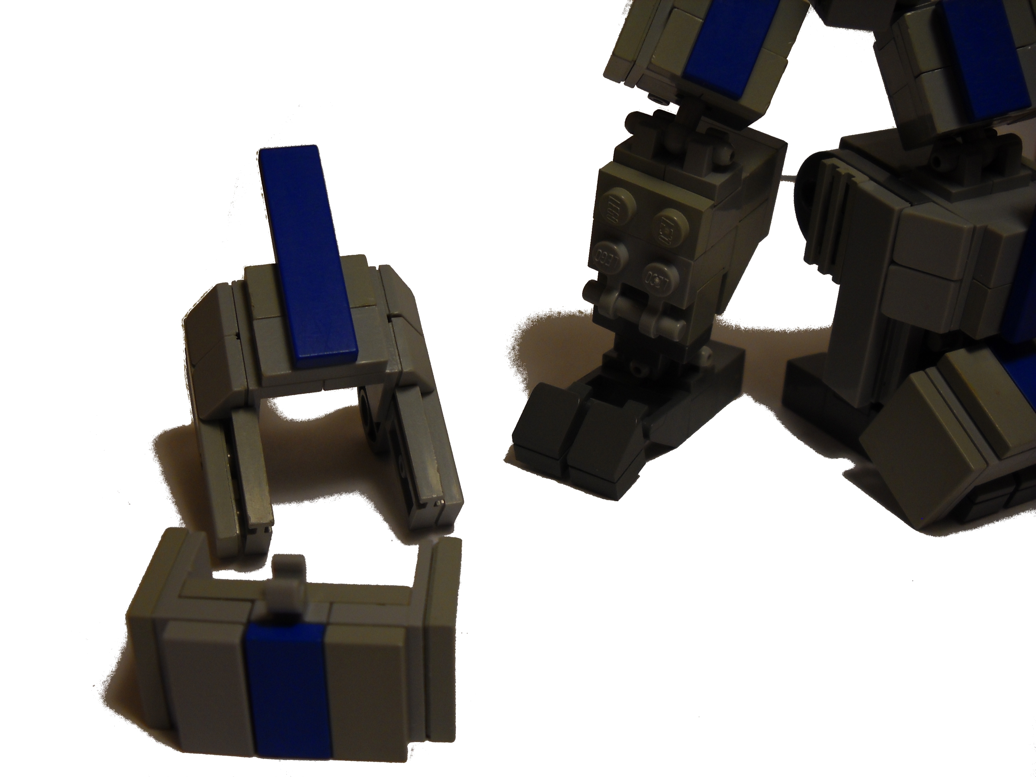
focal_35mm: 41
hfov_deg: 45.8
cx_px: 518
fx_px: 1227
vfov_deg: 35.1
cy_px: 388
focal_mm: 6.72
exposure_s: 1/129
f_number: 3.1
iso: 64
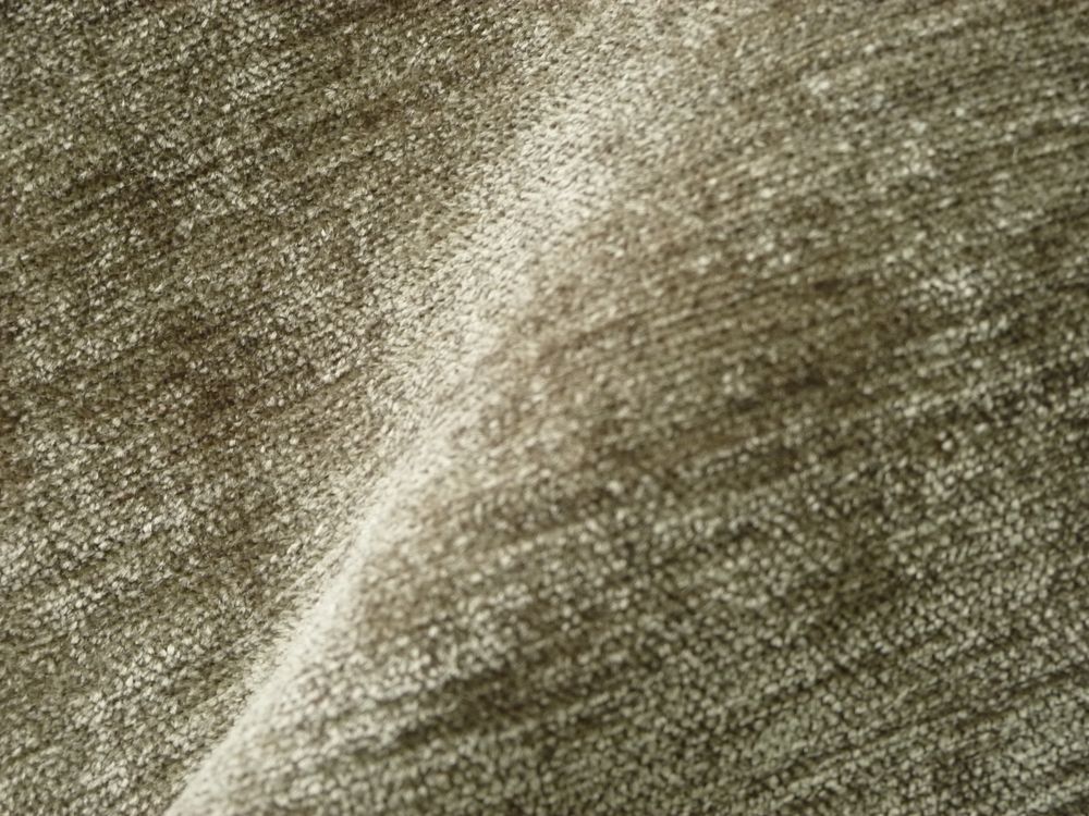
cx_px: 544
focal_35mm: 47
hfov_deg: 40.4
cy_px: 408
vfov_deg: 30.9
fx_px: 1479
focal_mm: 8.3
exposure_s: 1/40
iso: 200
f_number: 3.9
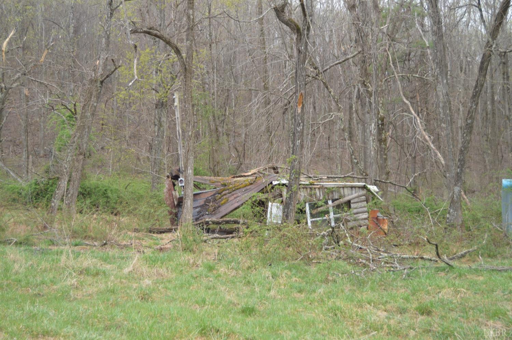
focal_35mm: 42
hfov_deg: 46.4
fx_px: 597
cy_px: 170
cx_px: 256
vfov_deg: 31.8
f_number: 4
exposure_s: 1/125
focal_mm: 28
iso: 100
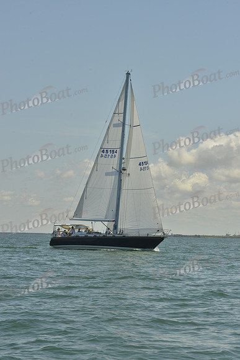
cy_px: 180
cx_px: 120
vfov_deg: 20.8
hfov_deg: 14.0
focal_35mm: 98
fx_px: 979
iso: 280
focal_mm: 98
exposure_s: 1/500
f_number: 18
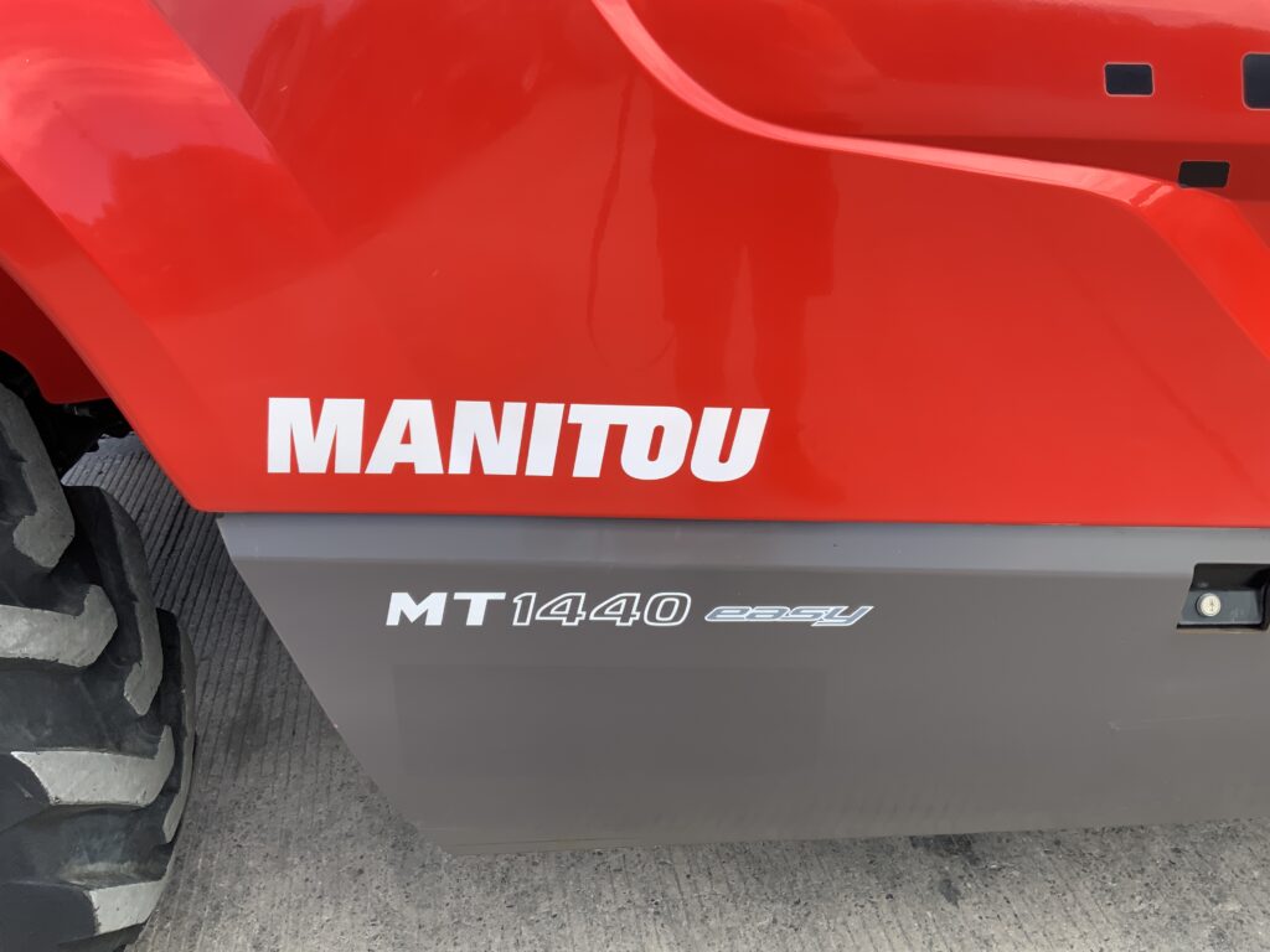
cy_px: 476
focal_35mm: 29
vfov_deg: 48.2
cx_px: 635
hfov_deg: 61.7
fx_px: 1064
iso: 16
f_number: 1.8
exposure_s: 1/289
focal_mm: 3
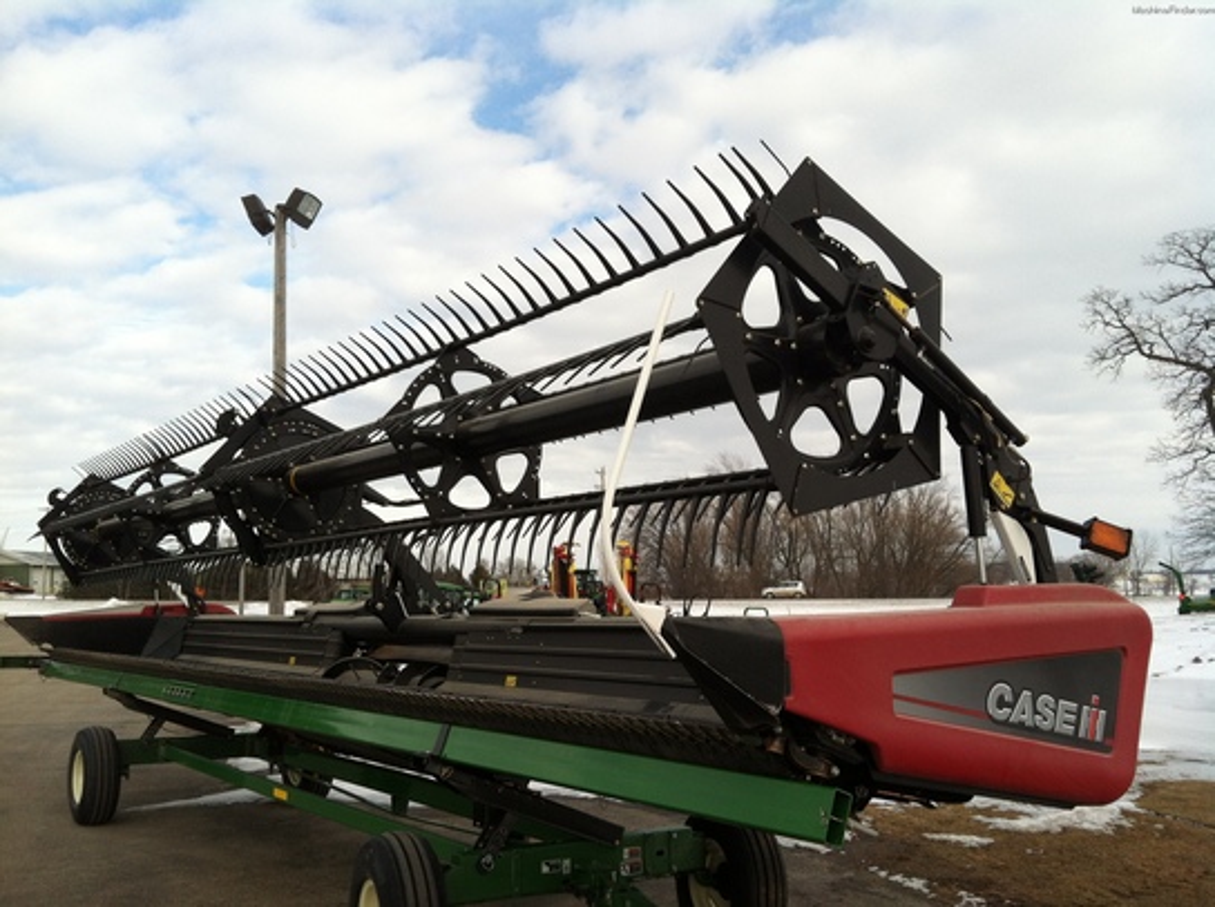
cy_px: 454
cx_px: 608
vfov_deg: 40.6
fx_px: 1226
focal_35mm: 35
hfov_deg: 52.7
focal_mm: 3.85
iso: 80
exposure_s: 1/938
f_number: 2.8
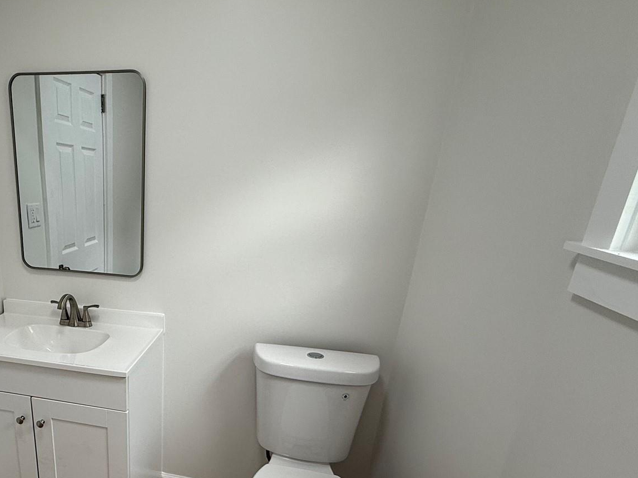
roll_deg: -1.8
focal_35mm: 25
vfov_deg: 53.2
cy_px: 338
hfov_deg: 65.1
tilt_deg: -19.8
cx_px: 157
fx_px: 461
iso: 64
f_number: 2.2
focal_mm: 2.22
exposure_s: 1/120
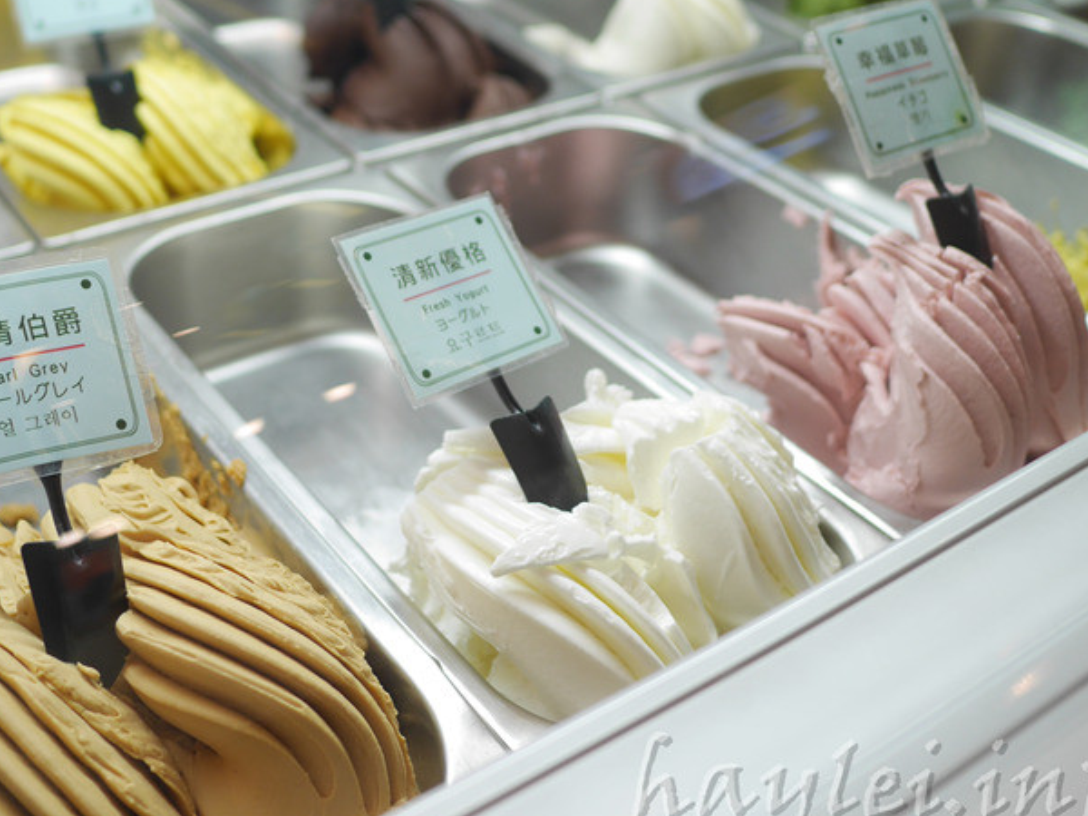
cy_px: 295
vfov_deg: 32.0
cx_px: 444
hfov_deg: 41.9
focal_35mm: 45
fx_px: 1414
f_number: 1.8
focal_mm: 15
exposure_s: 1/125
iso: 200
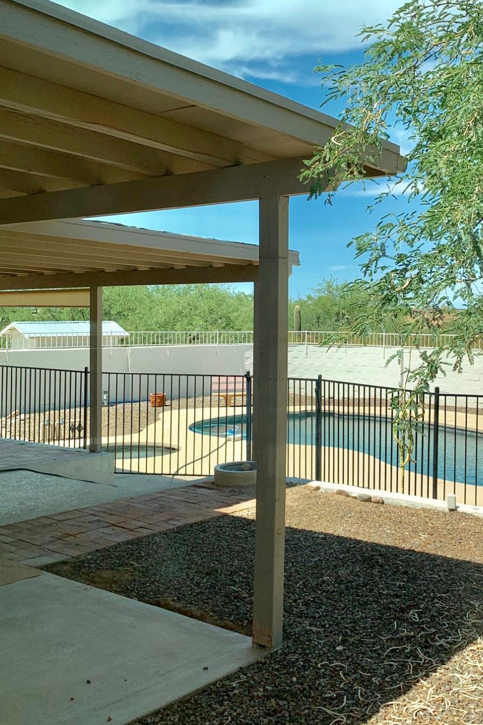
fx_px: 785
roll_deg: -0.2
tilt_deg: -0.7
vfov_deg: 49.5
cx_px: 336
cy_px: 337
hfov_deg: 33.8
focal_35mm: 39
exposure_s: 1/1585
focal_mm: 4.25
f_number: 1.8
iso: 25
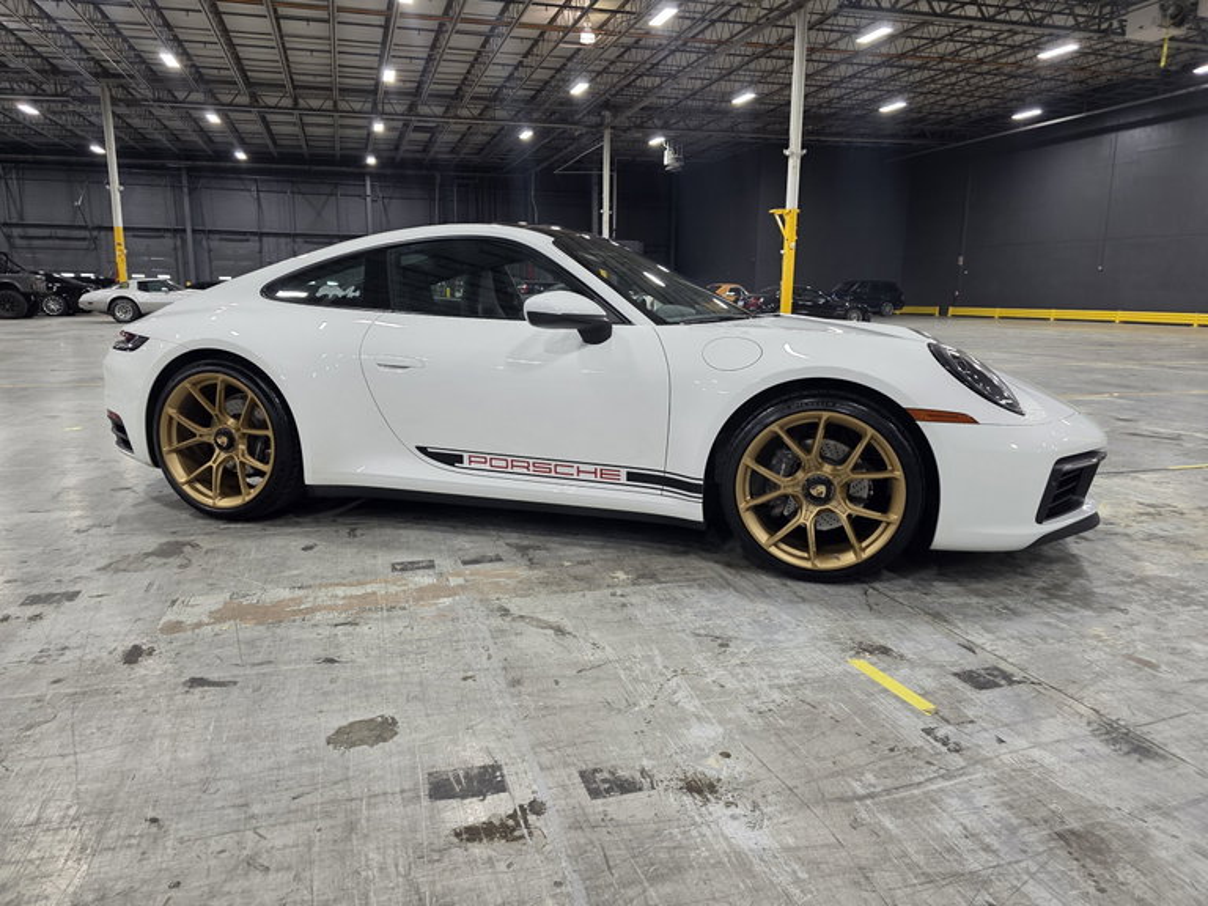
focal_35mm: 23
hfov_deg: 73.9
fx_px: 803
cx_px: 604
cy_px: 453
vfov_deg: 58.9
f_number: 1.7
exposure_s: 1/120
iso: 320
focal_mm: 6.3
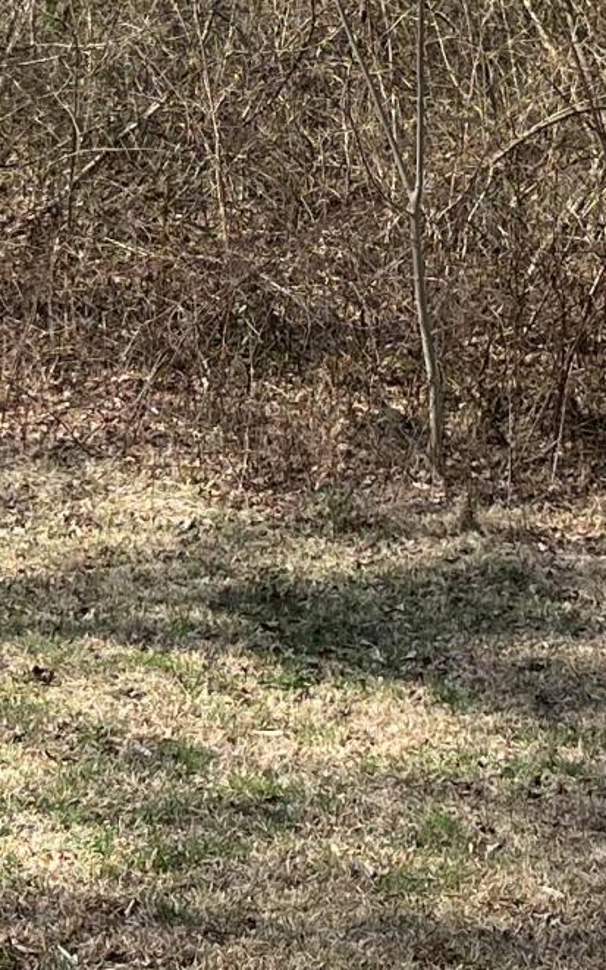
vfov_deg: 16.4
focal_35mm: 125
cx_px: 370
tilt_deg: -6.0
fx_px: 3304
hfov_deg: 10.5
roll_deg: -1.3
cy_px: 65
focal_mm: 5.7
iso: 50
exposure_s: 1/1621
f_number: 1.5
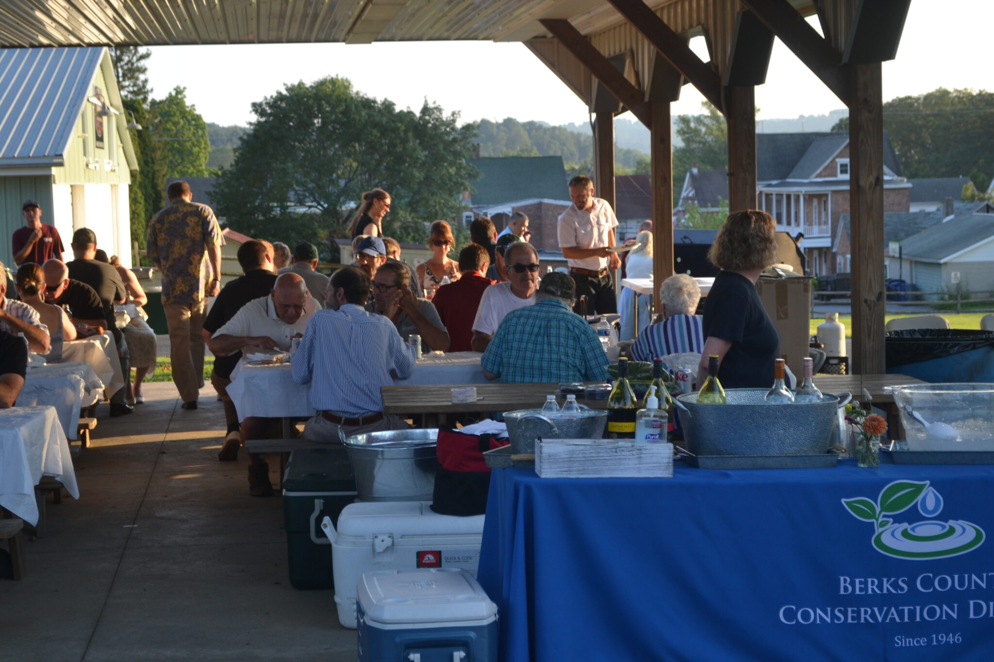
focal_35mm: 69
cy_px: 331
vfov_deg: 19.7
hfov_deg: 29.2
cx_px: 497
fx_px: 1905
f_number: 5.6
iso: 220
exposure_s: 1/125
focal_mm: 46
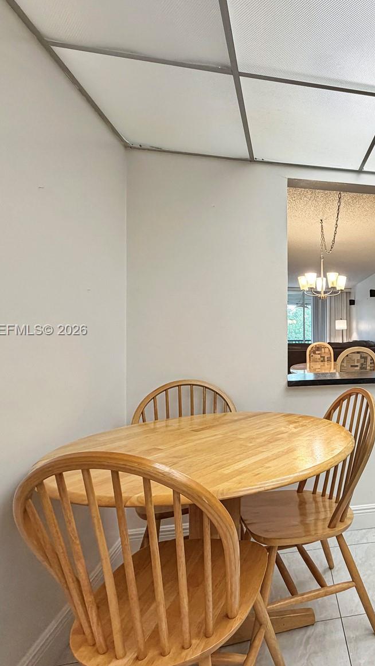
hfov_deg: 45.9
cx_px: 367
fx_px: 371
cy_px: 331
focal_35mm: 21
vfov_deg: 83.8
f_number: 2.2
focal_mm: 2.22
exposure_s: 1/120
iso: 160
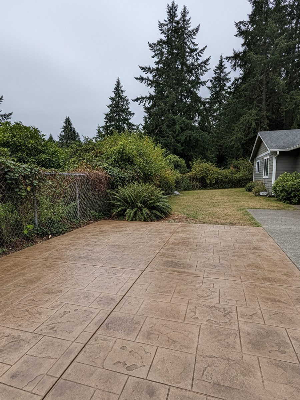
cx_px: 150
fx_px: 300
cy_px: 200
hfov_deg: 53.1
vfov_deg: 67.3
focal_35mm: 26
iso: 1126
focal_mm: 5.7
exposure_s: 1/1109
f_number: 1.6
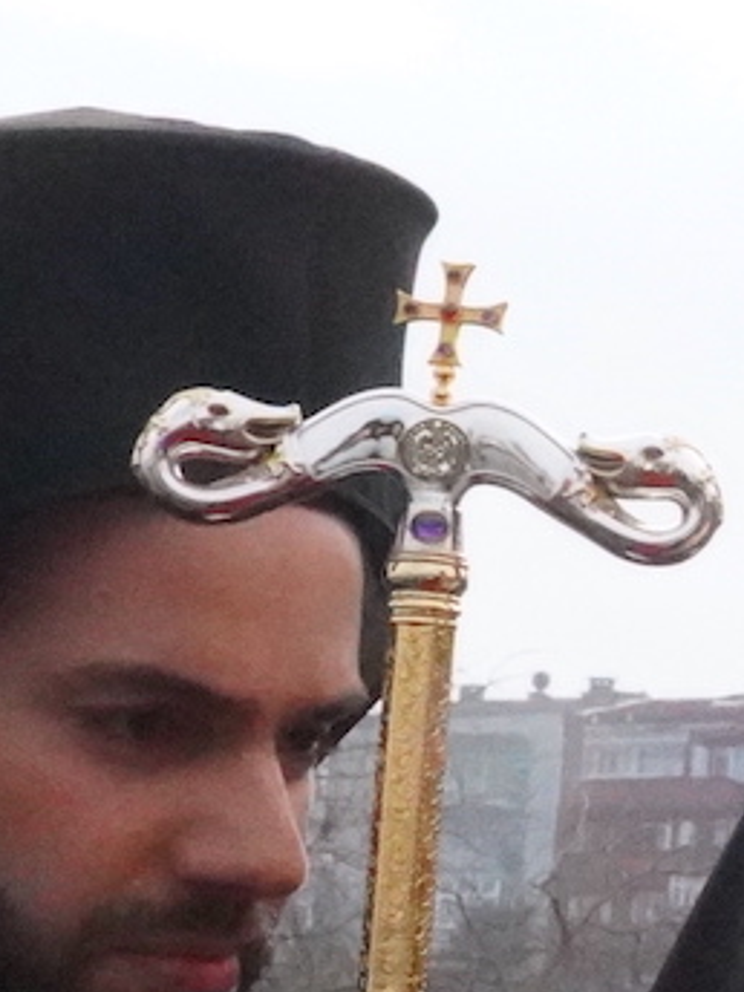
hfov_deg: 6.9
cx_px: 2319
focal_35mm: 193
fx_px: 5531
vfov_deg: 10.2
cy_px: 813
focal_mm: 36
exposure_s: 1/4000
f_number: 22
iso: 32000
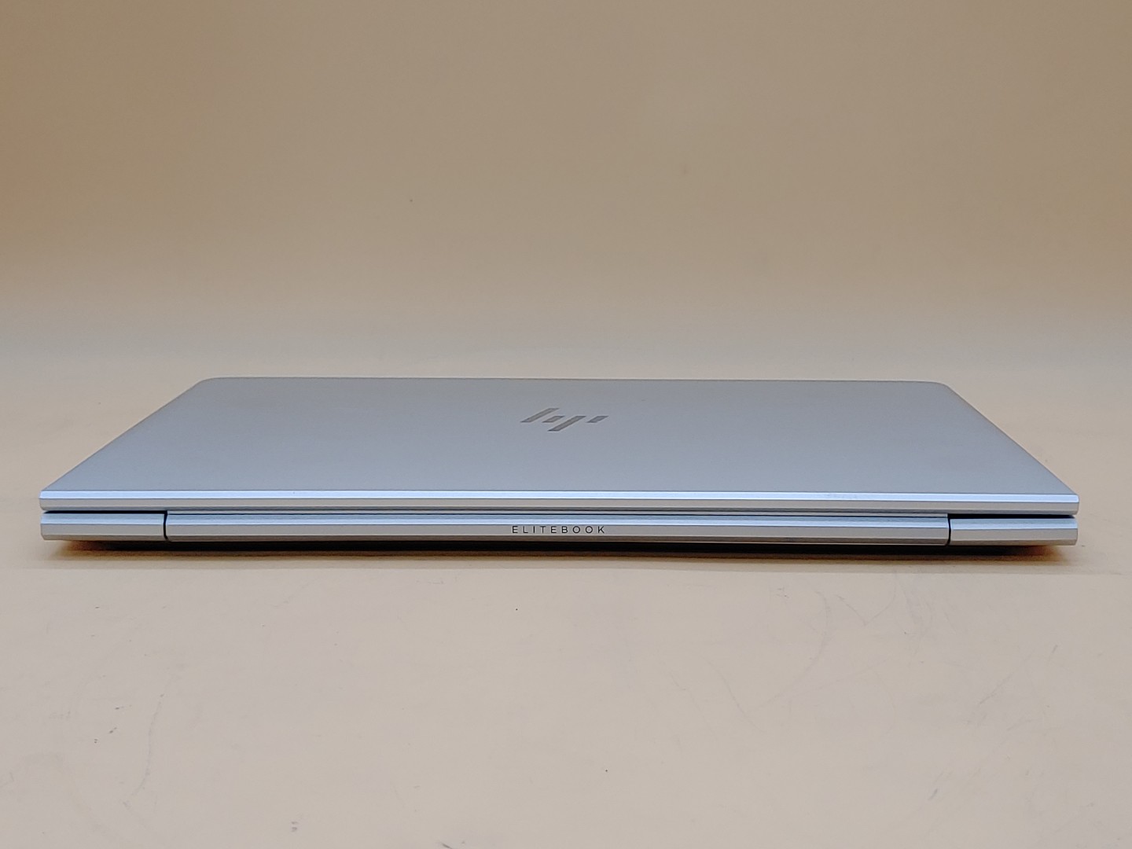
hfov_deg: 38.9
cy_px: 424
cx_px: 566
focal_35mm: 49
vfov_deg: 29.7
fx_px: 1602
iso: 50
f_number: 1.8
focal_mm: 4.36
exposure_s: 1/131
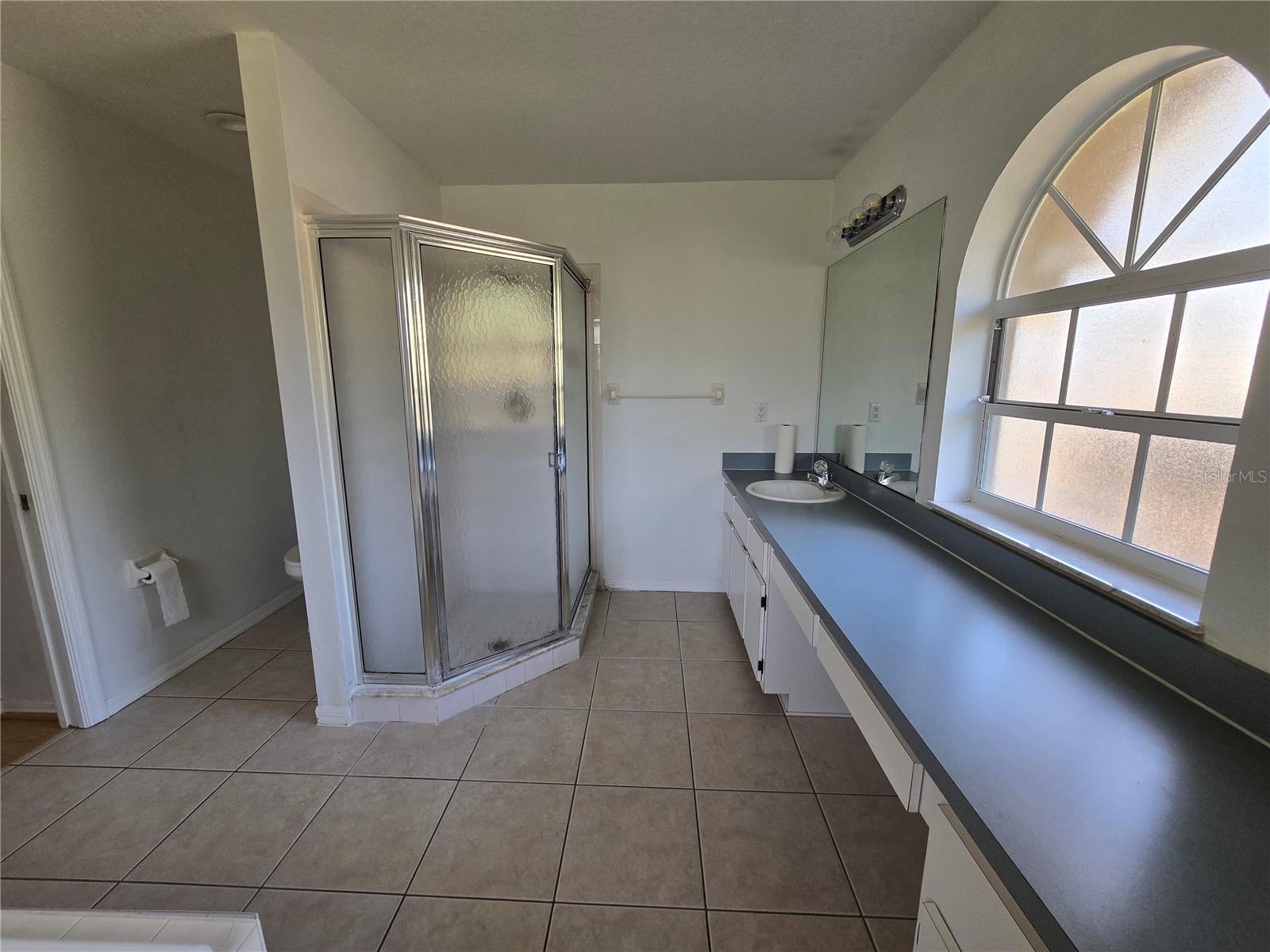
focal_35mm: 13
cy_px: 476
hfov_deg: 106.2
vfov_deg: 89.9
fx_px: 477
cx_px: 635
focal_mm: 2.2
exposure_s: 1/60
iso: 64
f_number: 2.2
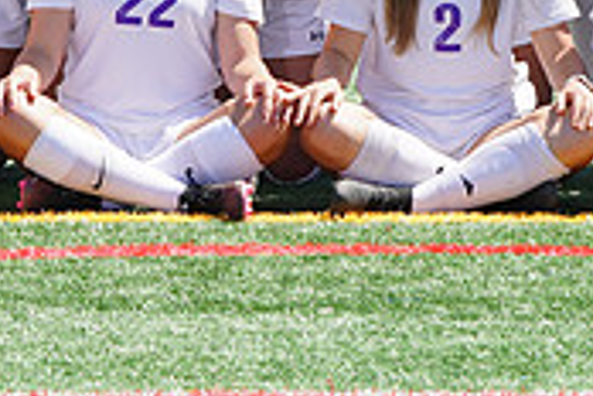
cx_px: 266
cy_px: -171
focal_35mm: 547
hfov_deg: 3.8
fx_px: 9010
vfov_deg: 2.5
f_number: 11
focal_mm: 164
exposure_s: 1/250
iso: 200
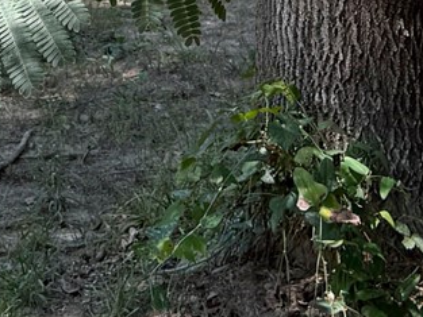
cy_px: -304
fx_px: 1919
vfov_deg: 8.9
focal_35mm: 157
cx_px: 261
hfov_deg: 12.6
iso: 80
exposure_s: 1/665
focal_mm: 6.76
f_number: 1.78
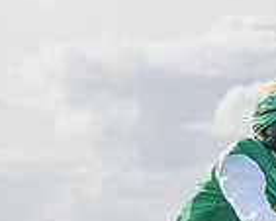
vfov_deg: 3.9
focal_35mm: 398
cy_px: 316
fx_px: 3253
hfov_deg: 4.9
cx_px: 214
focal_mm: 70
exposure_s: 1/2000
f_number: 4
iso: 400
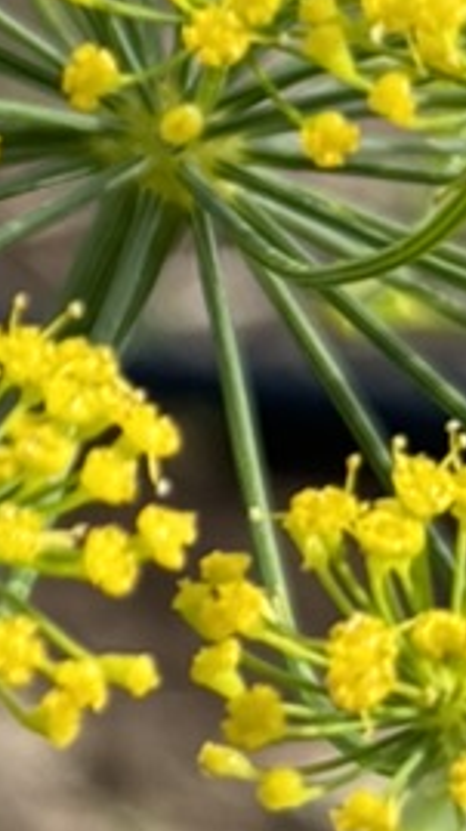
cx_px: -602
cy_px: 164
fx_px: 4378
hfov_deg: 5.9
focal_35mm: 199
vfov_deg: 10.8
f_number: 1.78
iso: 64
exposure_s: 1/1560
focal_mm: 6.76
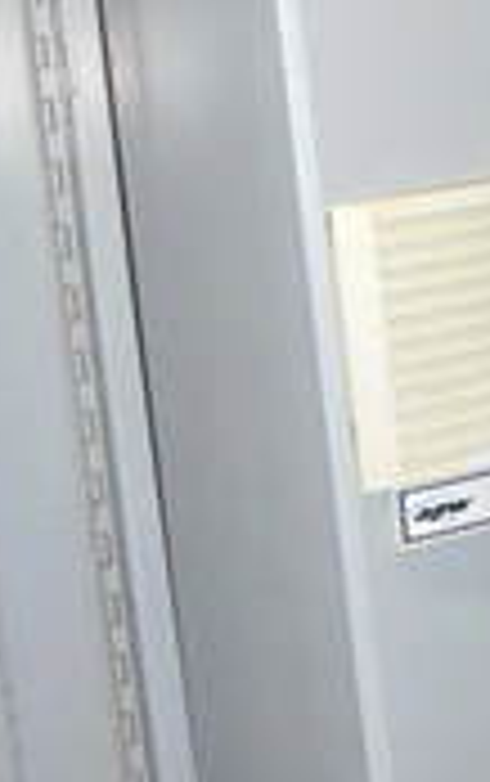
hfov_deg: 13.6
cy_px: 173
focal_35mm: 95
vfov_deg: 21.6
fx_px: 2026
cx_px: 497
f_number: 2.8
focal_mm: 8
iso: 100
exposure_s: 1/60
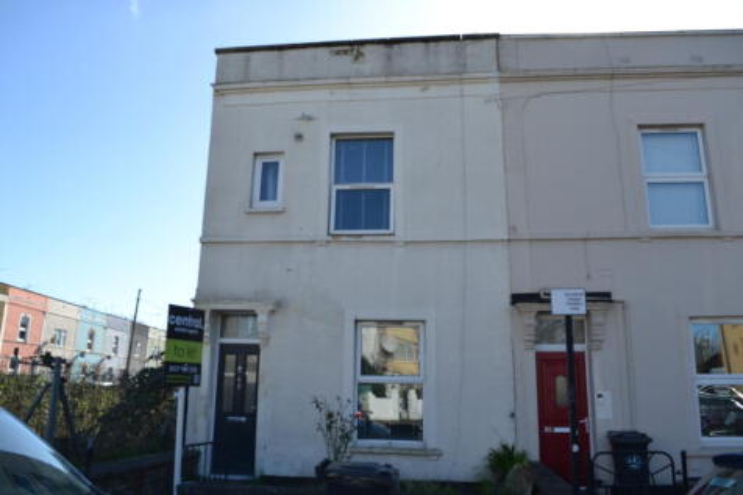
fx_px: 557
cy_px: 248
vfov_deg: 47.9
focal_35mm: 27
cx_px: 372
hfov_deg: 67.4
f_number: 7.1
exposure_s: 1/200
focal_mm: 18
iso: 100
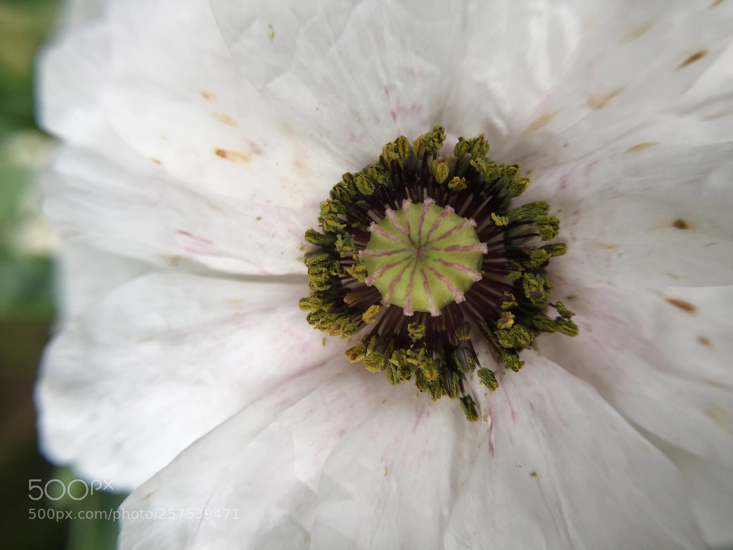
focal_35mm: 29
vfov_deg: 48.2
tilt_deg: -73.2
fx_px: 614
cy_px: 275
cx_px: 366
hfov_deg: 61.7
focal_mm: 4.15
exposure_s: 1/119
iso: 32
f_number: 2.2
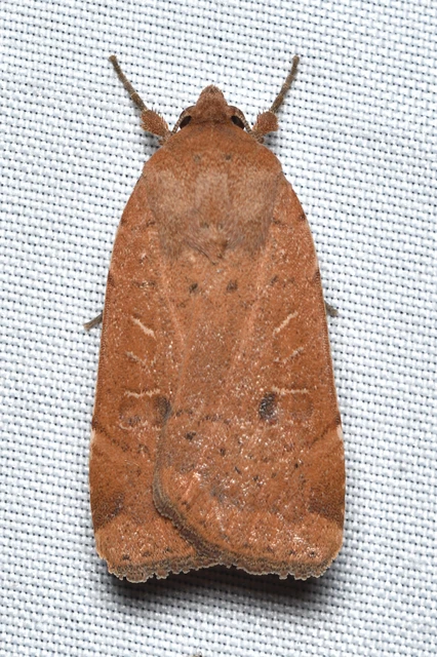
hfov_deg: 6.1
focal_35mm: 225
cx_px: 218
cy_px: 328
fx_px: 4101
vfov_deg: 9.2
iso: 100
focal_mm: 150
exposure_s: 1/250
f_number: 10
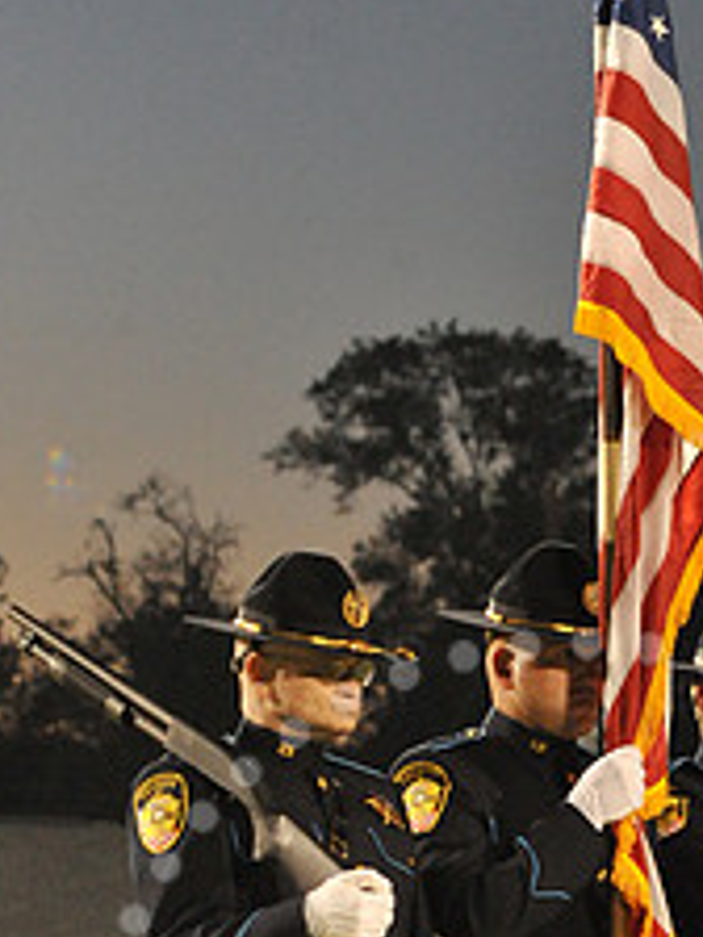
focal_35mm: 199
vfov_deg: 9.8
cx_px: 577
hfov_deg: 7.5
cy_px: 1129
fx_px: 5389
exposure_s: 1/125
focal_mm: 80
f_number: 5.6
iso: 5000
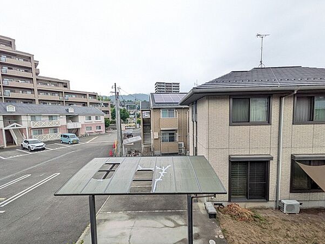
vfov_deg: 81.7
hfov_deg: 98.2
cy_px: 126
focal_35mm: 15
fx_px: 141
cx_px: 164
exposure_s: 1/605
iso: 104
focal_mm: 1.85
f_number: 2.2
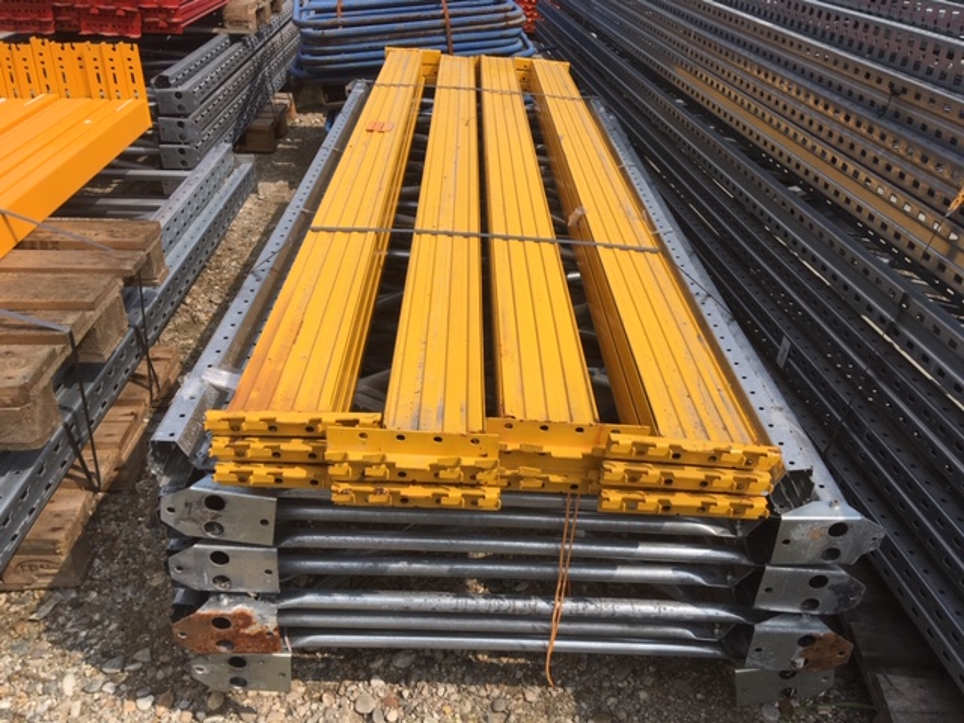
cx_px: 482
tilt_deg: -31.4
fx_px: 808
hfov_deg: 61.7
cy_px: 362
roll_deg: -3.3
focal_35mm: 29
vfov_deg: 48.2
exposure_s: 1/2079
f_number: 2.2
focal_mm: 4.15
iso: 25
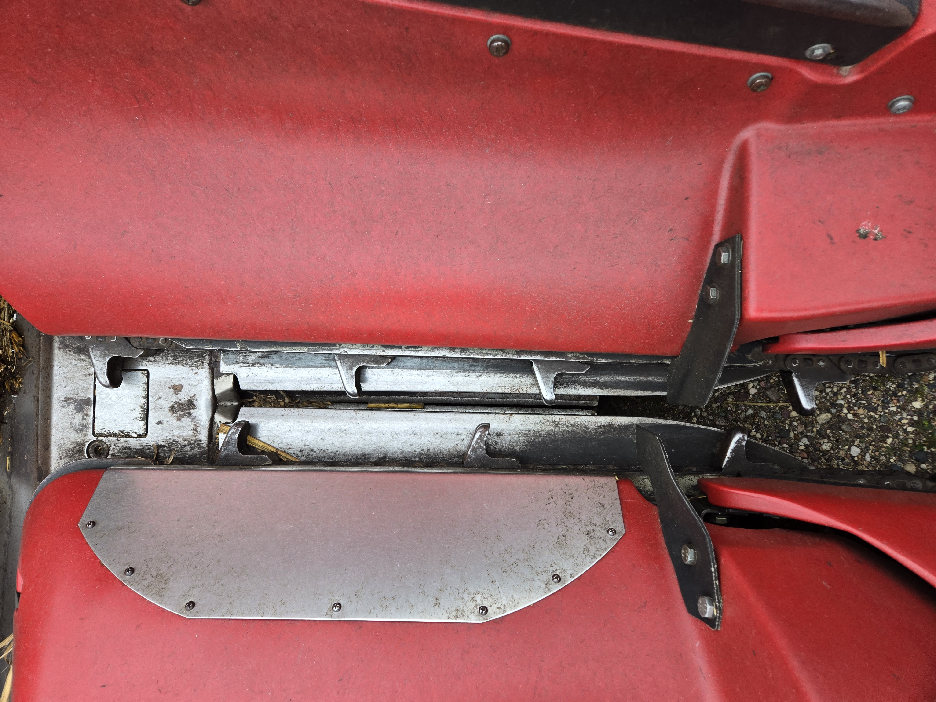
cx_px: 468
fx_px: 622
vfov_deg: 58.9
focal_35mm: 23
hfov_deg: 73.9
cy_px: 351
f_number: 1.8
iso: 50
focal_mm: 5.4
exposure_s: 1/180
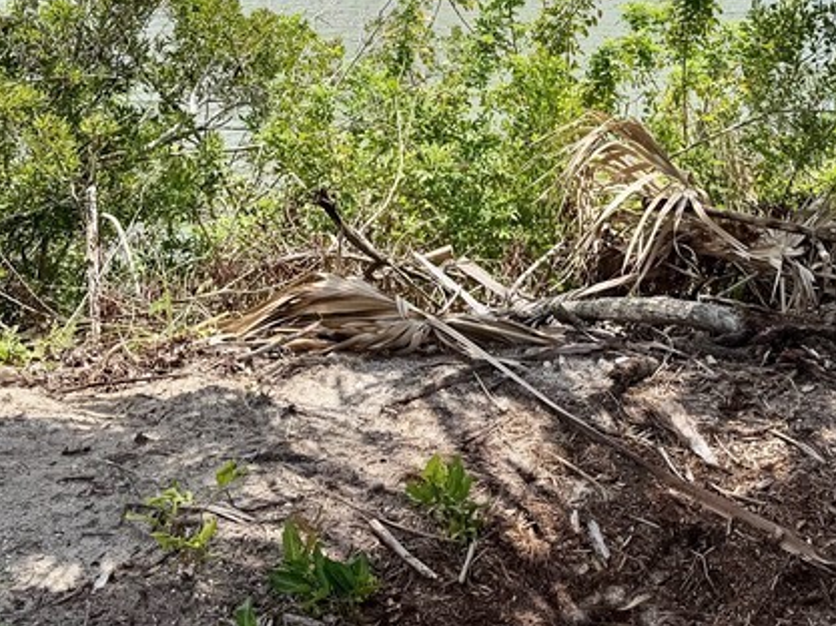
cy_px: -36
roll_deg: -0.6
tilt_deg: -7.5
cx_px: 533
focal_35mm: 59
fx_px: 1424
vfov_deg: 23.5
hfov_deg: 32.5
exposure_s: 1/4167
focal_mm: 6.76
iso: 80
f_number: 1.78
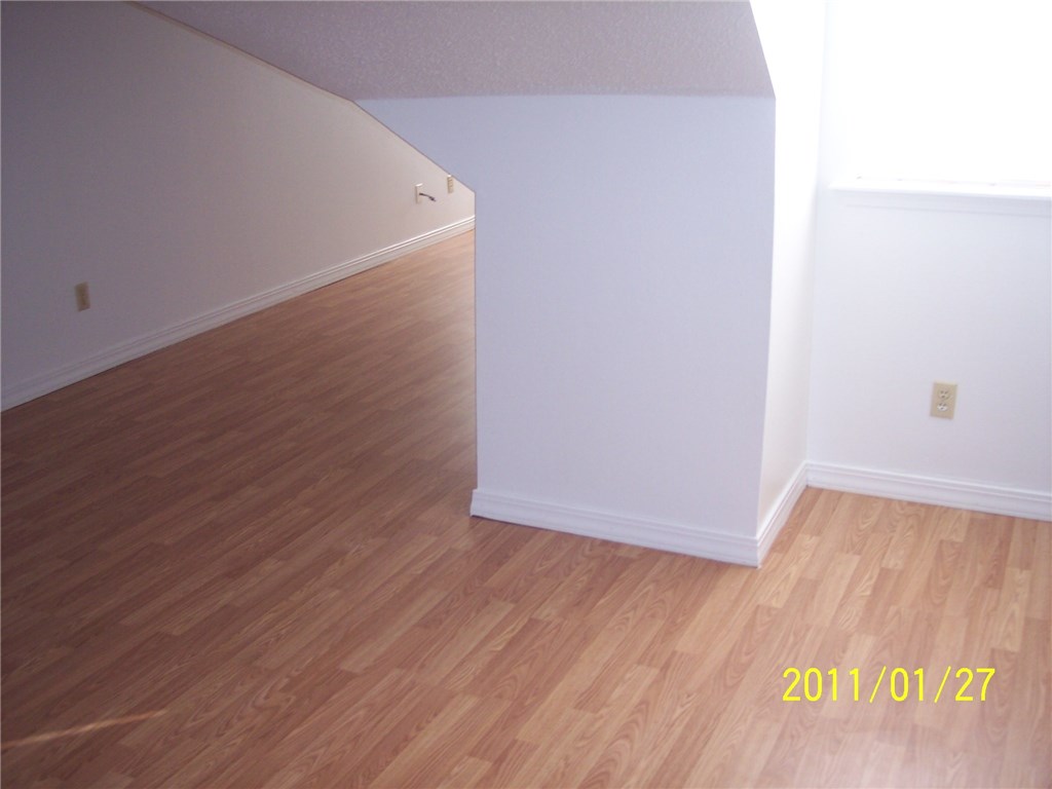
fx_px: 1185
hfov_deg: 47.9
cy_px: 394
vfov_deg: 36.8
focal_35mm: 39
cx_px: 526
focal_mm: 8
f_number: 2.8
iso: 140
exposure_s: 1/60
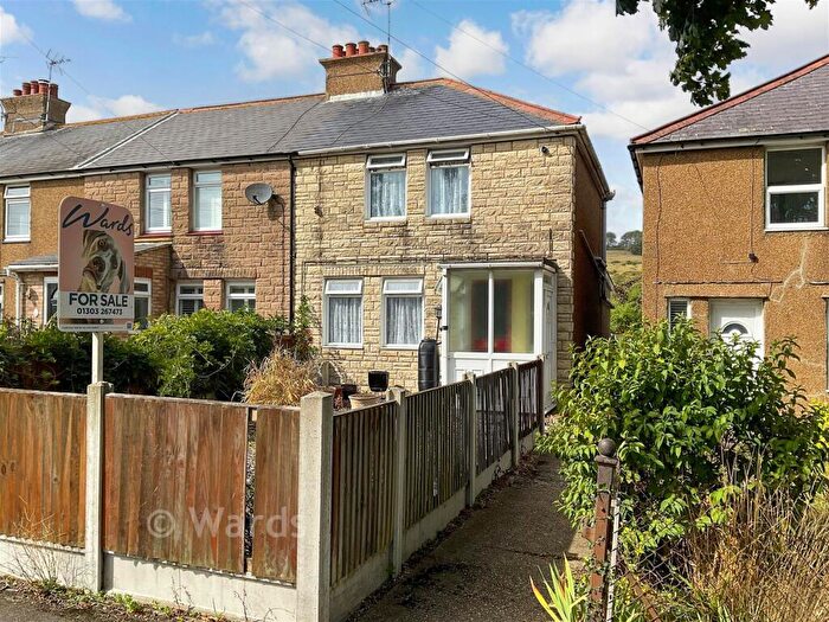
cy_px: 311
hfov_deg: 61.7
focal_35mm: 29
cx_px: 414
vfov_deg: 48.2
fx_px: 695
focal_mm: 3
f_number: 1.8
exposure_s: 1/1675
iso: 16
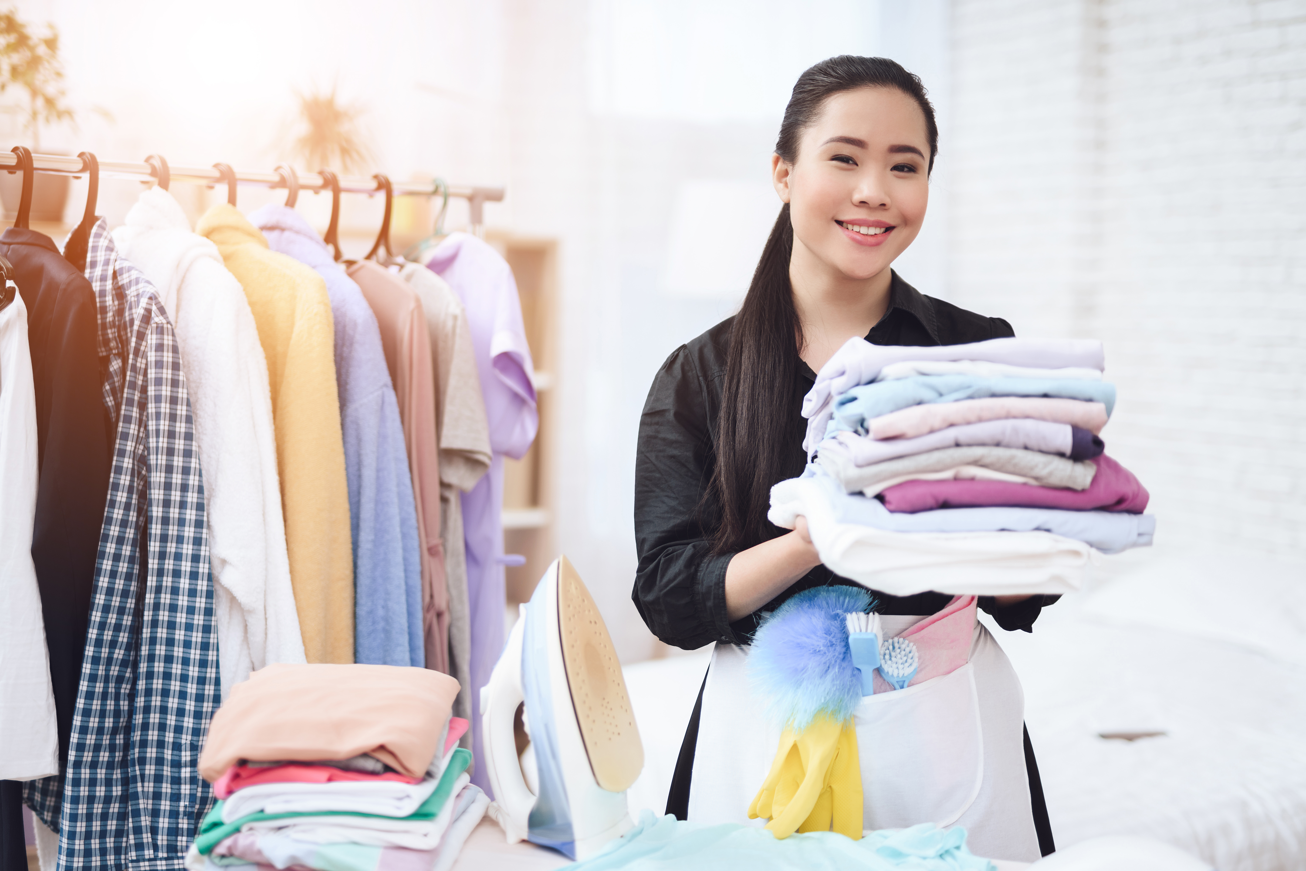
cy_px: 436
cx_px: 653
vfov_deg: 27.0
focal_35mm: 50
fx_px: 1814
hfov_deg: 39.6
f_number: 2.2
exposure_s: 1/160
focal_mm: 50
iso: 160
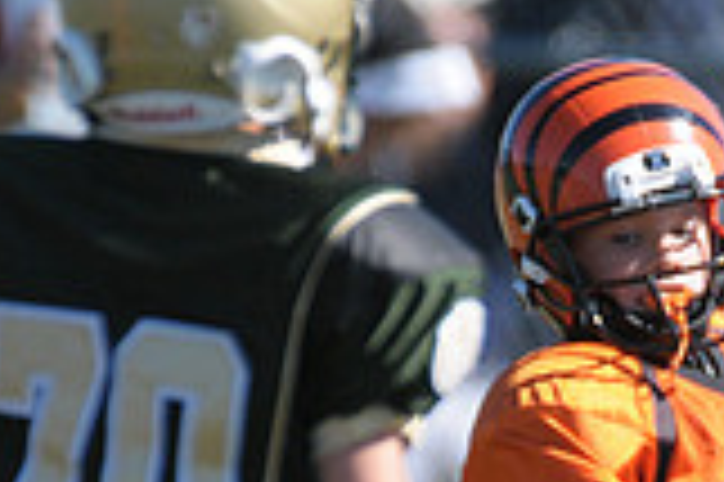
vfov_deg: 0.6
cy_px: 782
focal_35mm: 2165
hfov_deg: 1.0
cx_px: 549
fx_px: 43496
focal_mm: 400
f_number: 4
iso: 640
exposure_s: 1/2500
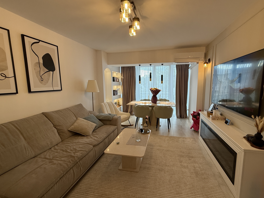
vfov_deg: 78.1
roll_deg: +0.1
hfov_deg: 94.3
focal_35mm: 16
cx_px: 143
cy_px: 99
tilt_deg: -6.3
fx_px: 122
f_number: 2.2
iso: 125
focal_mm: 2.22
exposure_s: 1/100
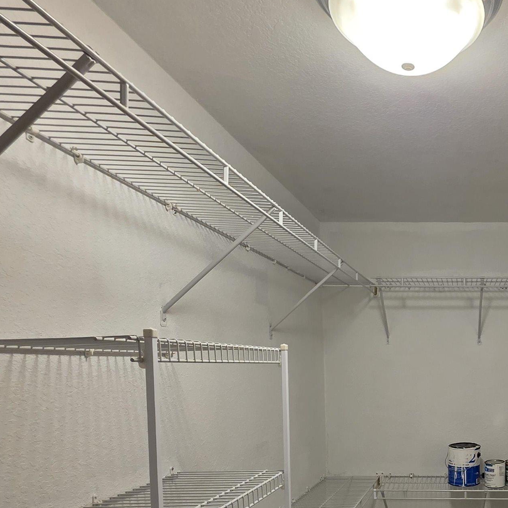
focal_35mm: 28
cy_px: 396
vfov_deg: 54.0
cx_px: 466
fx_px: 465
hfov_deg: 50.2
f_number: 1.9
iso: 160
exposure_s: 1/120
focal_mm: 2.2
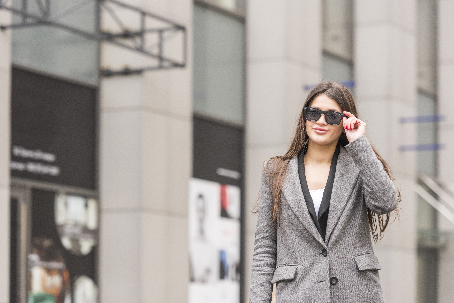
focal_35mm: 125
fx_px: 1577
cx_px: 227
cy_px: 152
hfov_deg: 16.4
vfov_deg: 11.0
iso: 400
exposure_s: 1/200
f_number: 3.5
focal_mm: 125
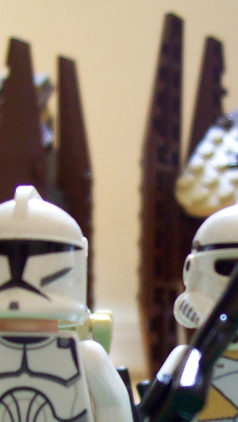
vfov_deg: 24.3
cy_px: 337
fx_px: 965
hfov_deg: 14.0
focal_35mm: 86
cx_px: 164
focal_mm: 6
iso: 160
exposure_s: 1/10.4
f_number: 2.7
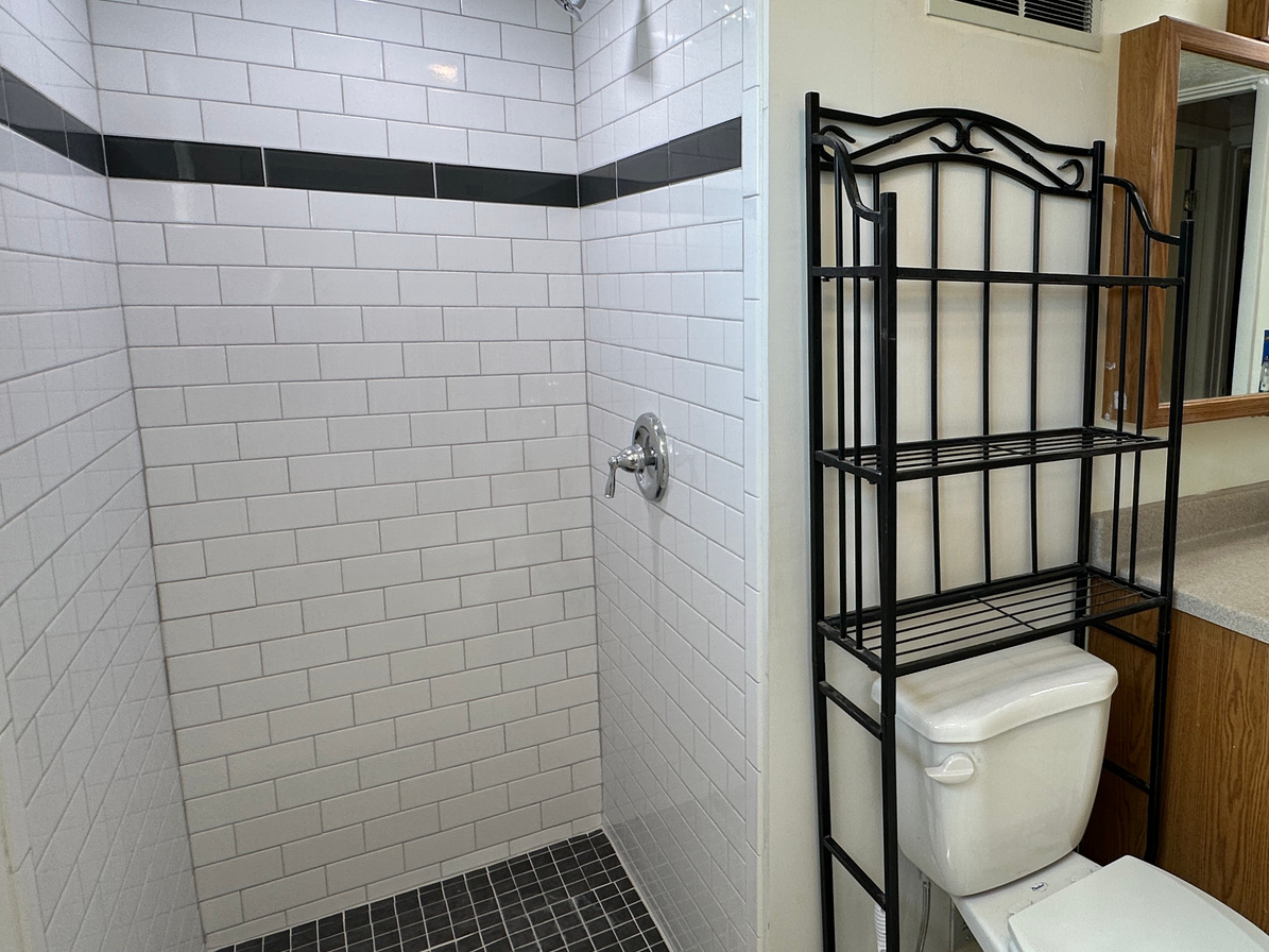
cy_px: 425
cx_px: 878
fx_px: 880
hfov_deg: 68.9
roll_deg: -0.8
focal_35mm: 24
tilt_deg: -8.4
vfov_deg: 56.7
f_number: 2.2
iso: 80
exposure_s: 1/120
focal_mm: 2.22
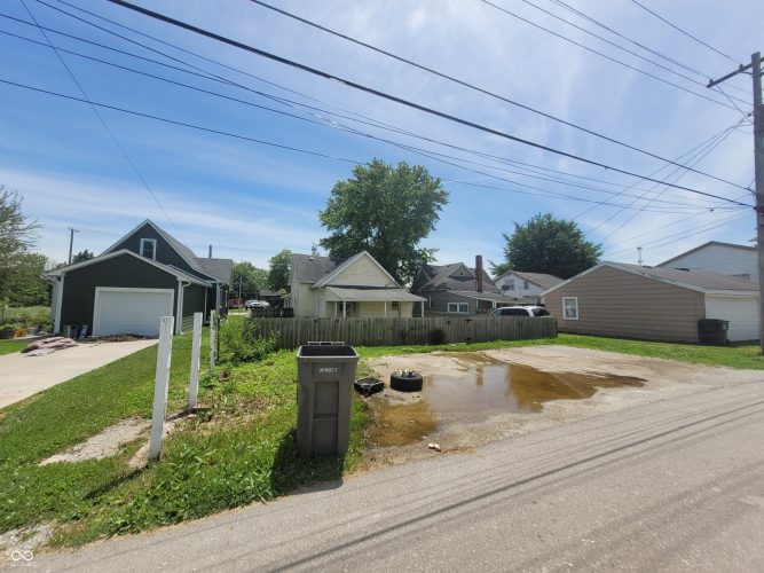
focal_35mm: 13
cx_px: 382
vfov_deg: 89.9
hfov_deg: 106.2
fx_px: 287
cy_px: 286
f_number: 2.2
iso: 40
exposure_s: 1/2094
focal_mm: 1.74
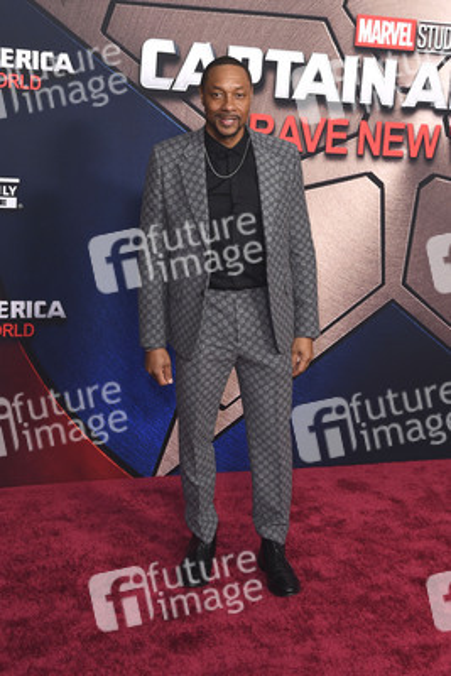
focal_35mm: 38
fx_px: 713
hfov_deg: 35.1
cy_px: 338
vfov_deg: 50.7
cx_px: 226
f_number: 5.6
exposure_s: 1/250
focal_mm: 38
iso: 1600
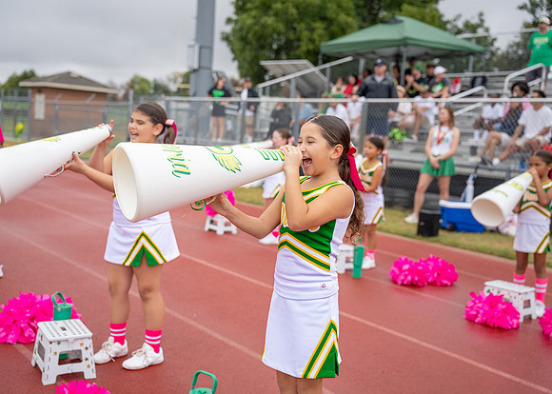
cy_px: 197
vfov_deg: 31.9
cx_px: 256
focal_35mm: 44
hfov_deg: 43.6
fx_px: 690
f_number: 2.8
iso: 320
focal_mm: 42
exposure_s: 1/1250
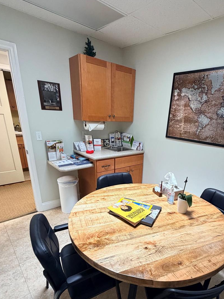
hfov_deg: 65.3
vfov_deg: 80.4
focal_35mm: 20
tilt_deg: -21.5
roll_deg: -3.8
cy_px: 184
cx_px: 135
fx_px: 173
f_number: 2.2
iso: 320
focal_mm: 2.22
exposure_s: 1/117
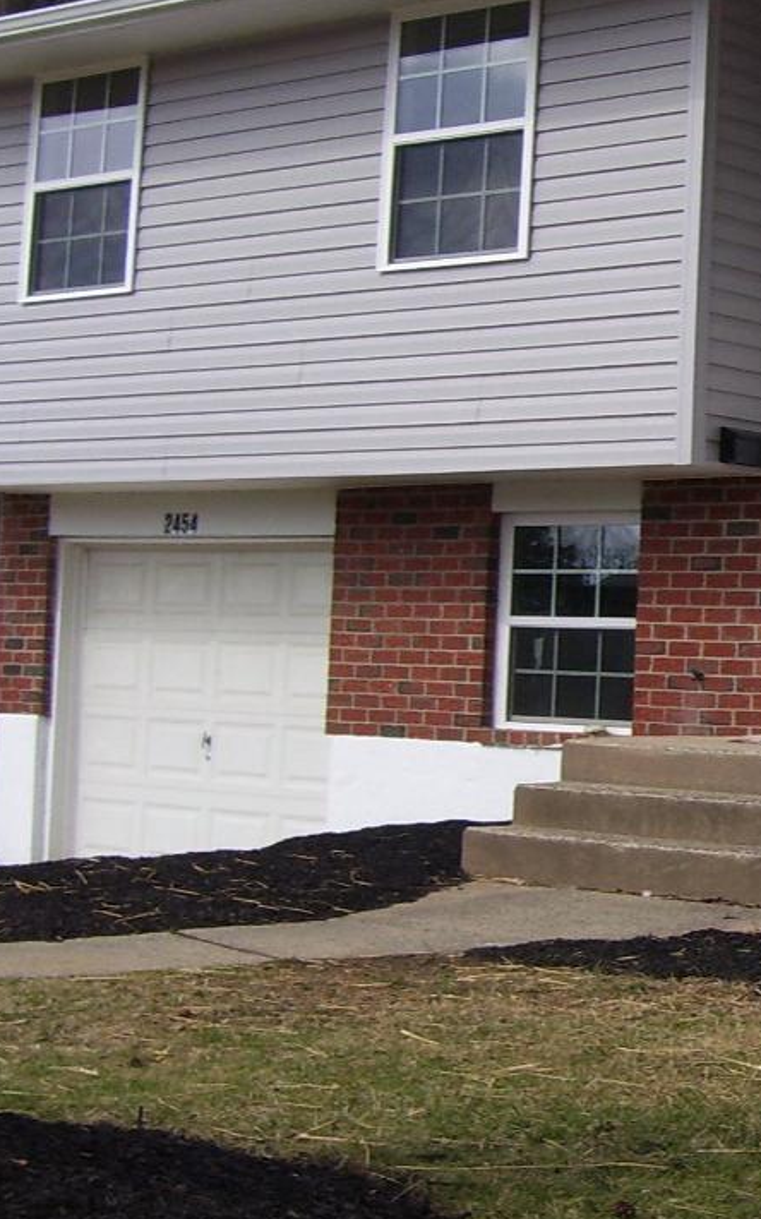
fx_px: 2424
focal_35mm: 73
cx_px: 1088
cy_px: 483
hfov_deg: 16.5
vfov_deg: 28.2
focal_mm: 5.6
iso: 80
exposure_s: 1/350
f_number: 4.8
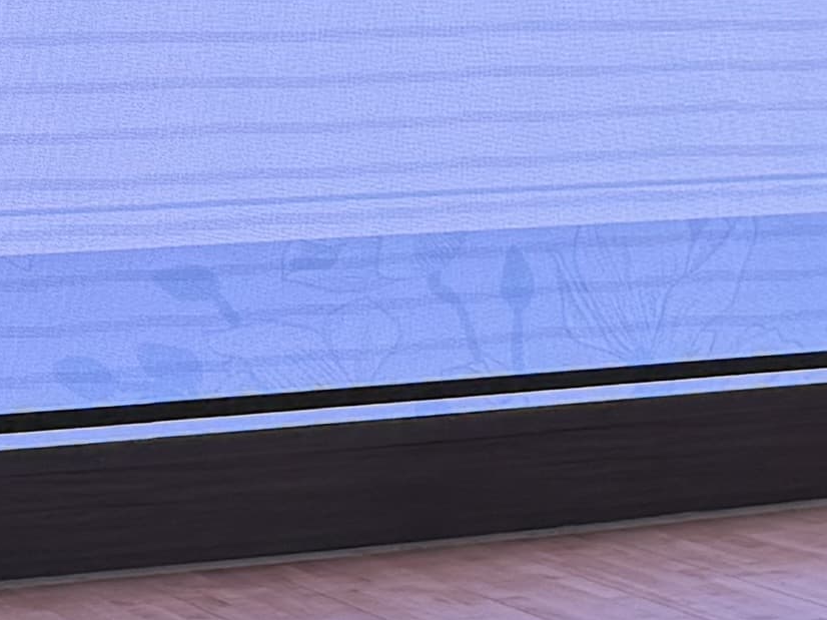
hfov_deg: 11.0
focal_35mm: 166
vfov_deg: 8.8
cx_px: 1572
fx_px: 3965
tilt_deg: +2.1
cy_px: -269
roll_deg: +0.3
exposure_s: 1/121
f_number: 1.78
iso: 50
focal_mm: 6.76
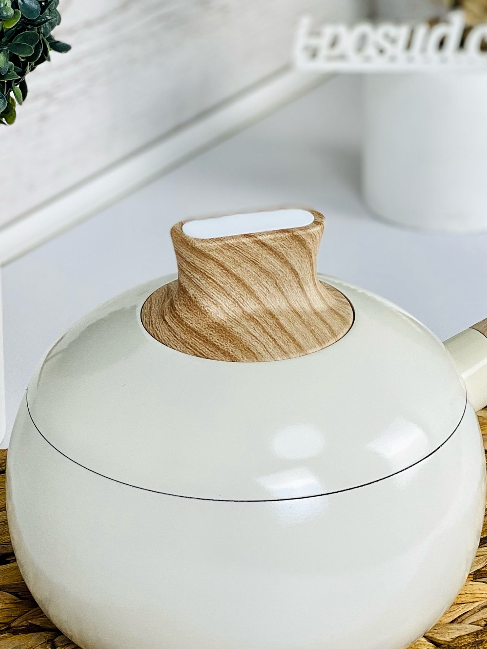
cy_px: 132
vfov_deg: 17.3
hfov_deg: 13.1
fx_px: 2119
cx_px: 312
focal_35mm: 113
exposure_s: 1/100
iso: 25
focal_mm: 6
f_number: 2
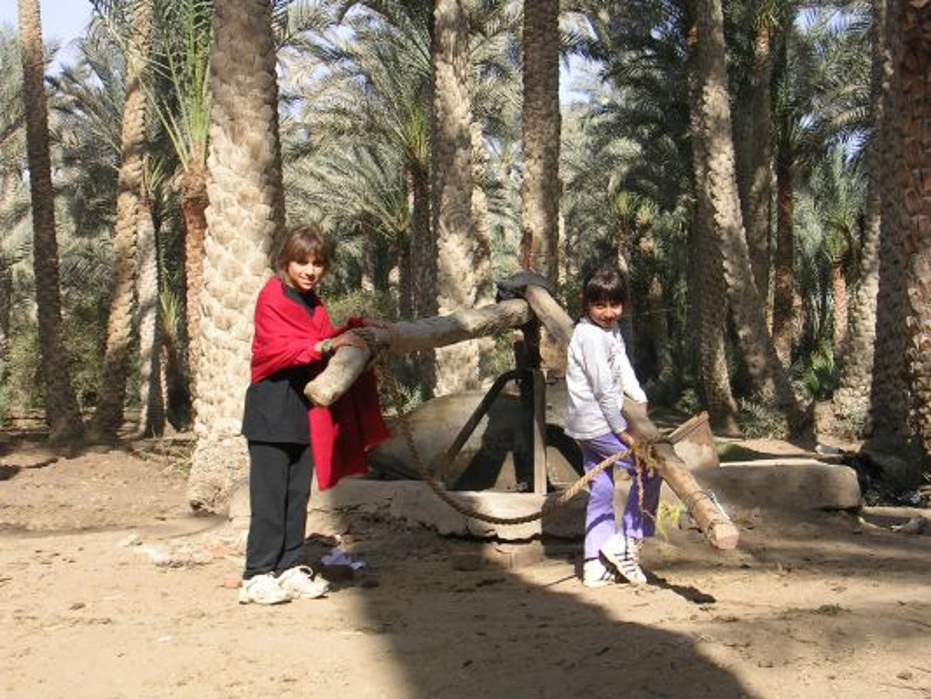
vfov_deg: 24.4
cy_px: 350
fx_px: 1614
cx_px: 466
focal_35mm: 60
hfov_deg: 32.2
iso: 50
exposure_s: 1/457
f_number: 3.4
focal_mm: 9.1
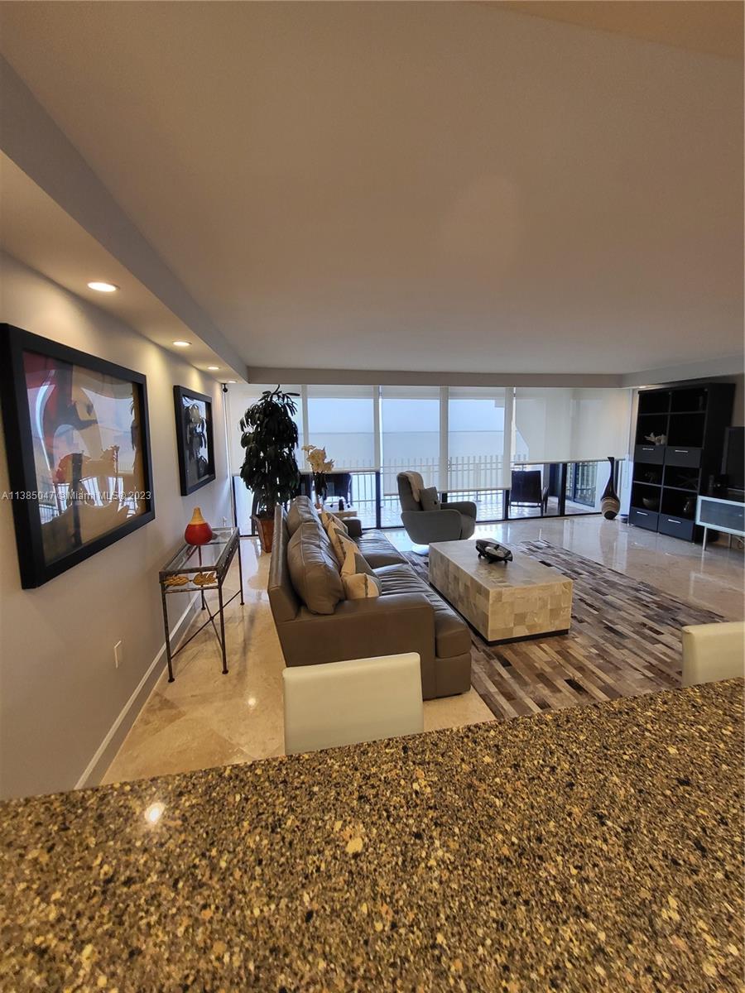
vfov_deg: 106.2
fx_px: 373
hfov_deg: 89.9
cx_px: 372
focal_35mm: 13
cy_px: 496
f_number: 2.2
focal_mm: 1.74
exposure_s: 1/60
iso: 160
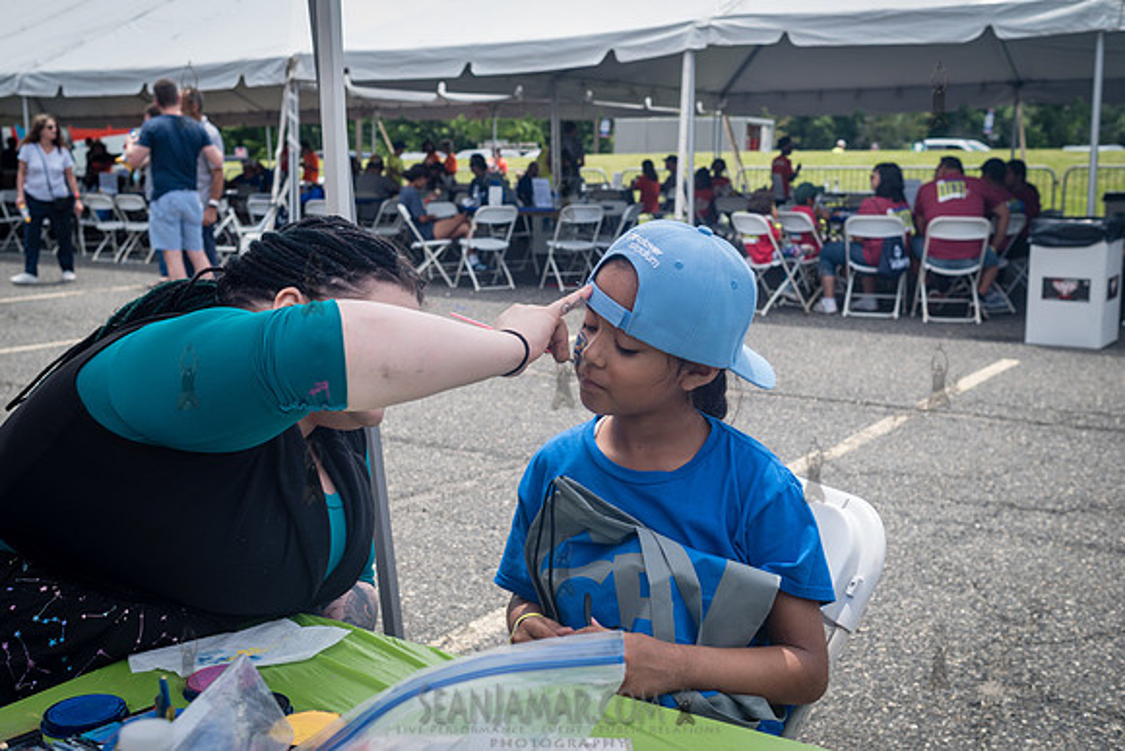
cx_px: 562
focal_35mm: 39
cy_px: 376
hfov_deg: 50.0
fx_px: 1207
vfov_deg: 34.5
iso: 200
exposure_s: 1/500
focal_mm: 35
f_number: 5.6
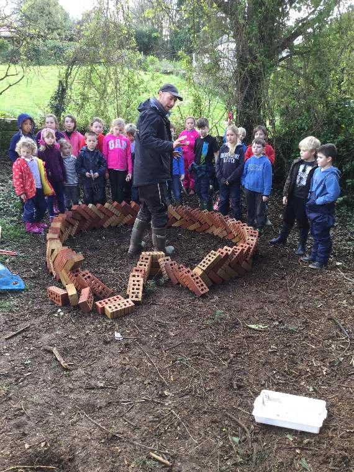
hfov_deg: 45.4
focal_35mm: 31
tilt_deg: -14.9
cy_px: 236
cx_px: 177
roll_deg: +1.0
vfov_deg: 58.4
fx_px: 423
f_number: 2.4
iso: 40
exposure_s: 1/100
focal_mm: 3.3
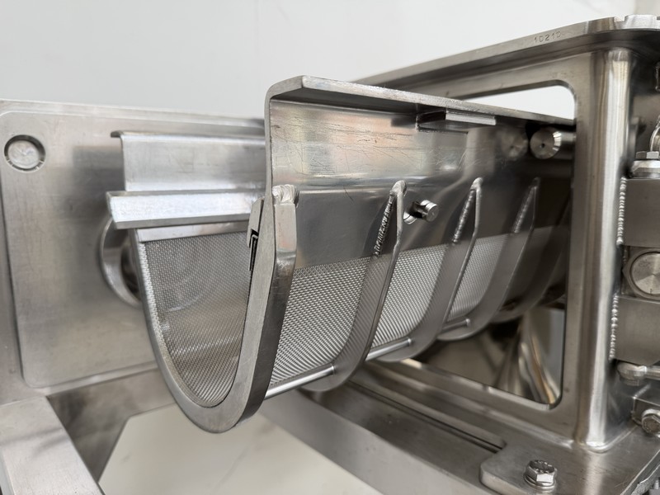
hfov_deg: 71.6
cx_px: 330
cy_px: 248
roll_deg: +1.0
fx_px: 458
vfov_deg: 56.8
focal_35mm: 24
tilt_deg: -7.6
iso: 80
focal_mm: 6.76
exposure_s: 1/100
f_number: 1.78
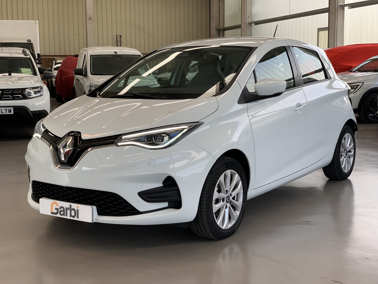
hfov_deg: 36.8
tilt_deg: -7.9
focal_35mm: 52
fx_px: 568
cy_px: 142
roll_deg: +0.1
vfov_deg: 28.0
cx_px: 189
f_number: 2.4
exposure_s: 1/86
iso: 16
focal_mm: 6
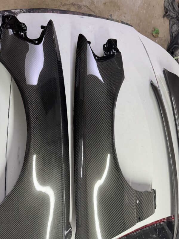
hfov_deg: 56.8
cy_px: 120
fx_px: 165
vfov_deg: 71.6
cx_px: 90
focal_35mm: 24
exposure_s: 1/120
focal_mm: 6.76
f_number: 1.78
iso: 160
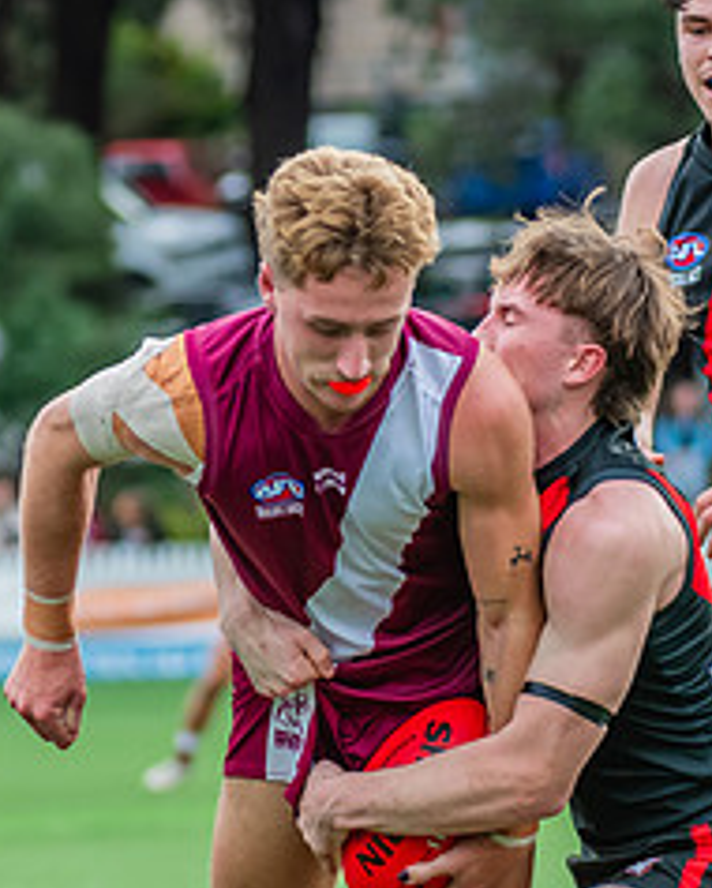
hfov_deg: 3.0
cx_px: 227
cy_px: 770
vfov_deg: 3.7
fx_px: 13653
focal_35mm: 519
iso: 800
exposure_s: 1/1250
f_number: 5
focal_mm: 170
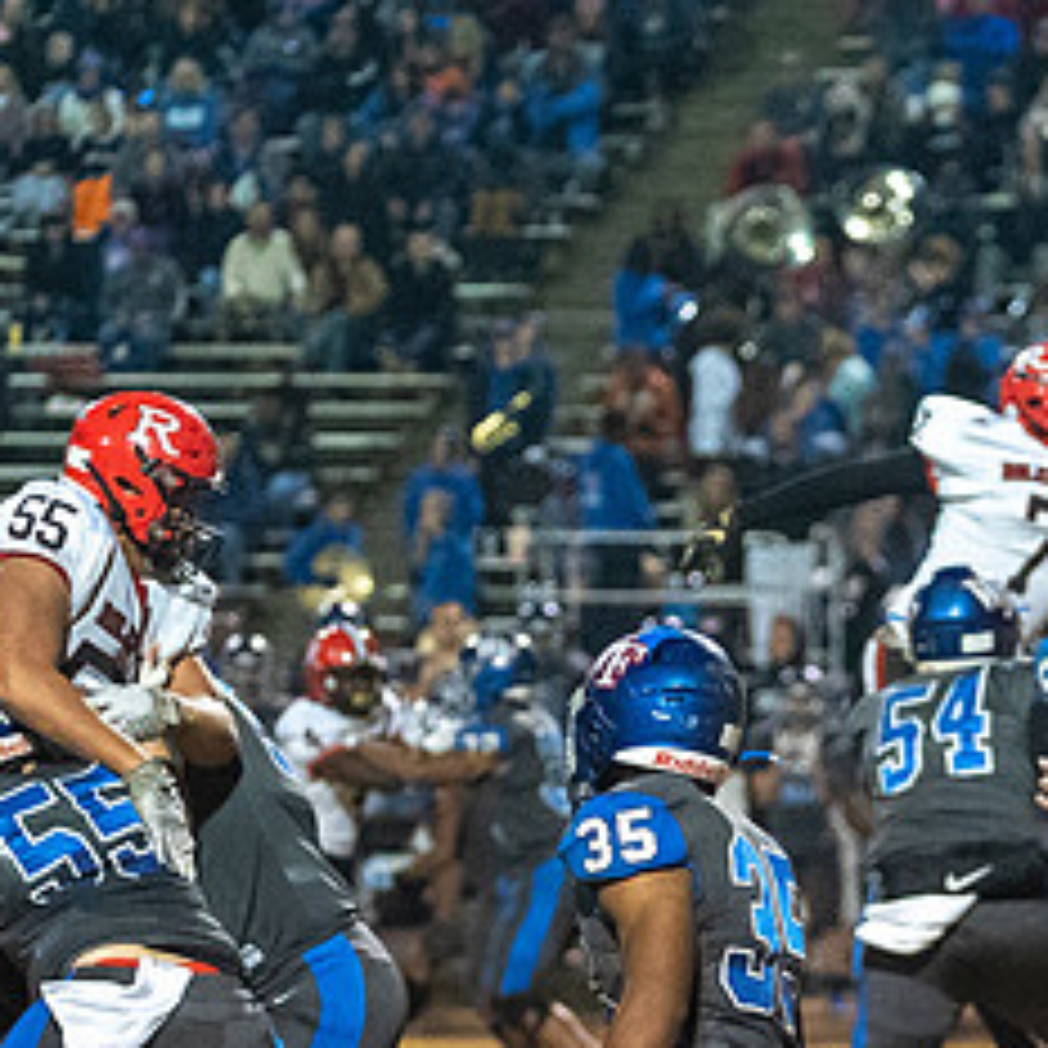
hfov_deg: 5.7
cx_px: 840
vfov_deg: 5.7
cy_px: 892
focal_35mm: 309
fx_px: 10584
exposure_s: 1/800
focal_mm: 96
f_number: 2.8
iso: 8000
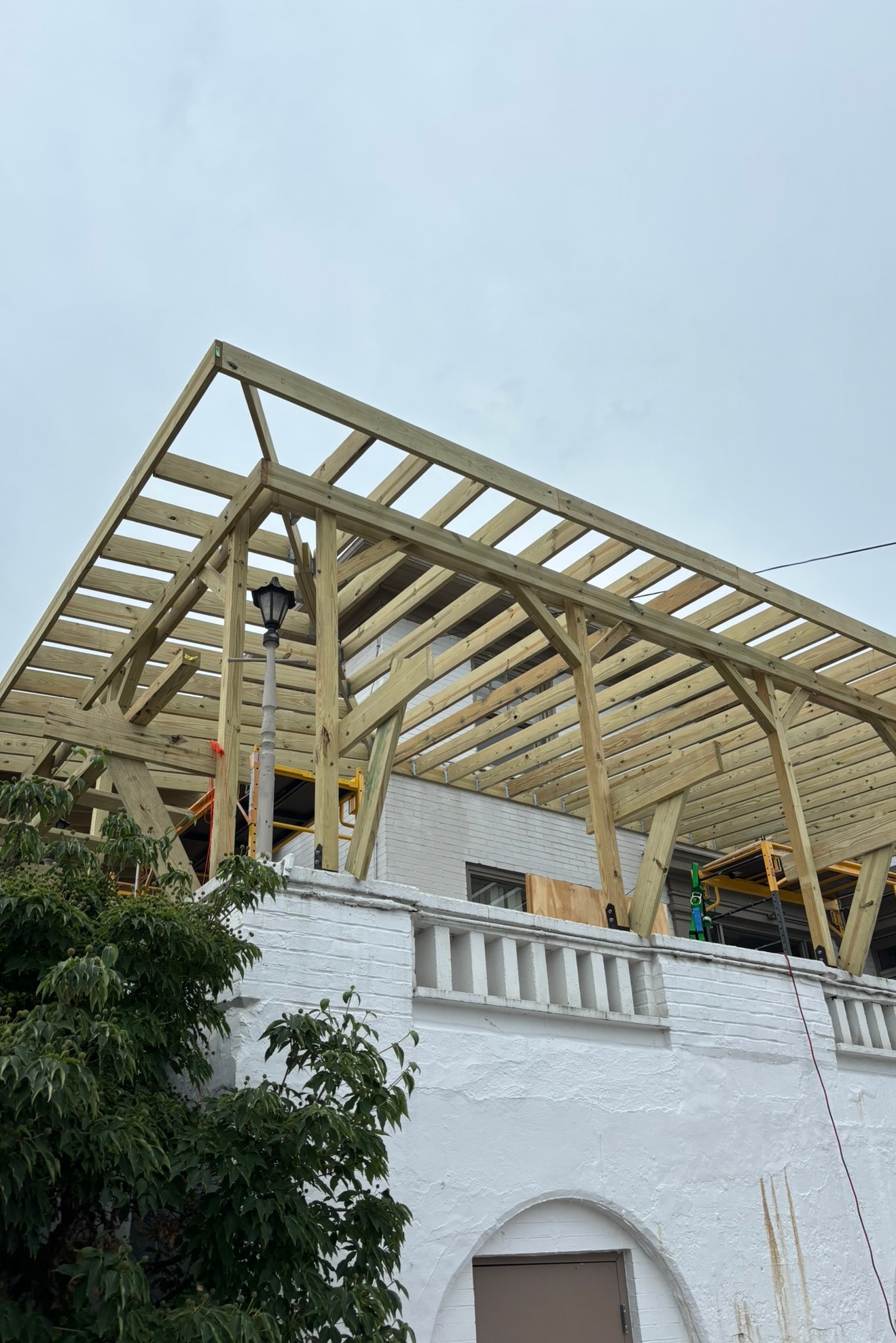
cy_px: 695
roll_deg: +1.5
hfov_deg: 46.4
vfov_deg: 65.5
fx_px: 1045
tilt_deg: +27.9
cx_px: 423
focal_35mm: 28
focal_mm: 5.96
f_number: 1.6
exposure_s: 1/1876
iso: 50
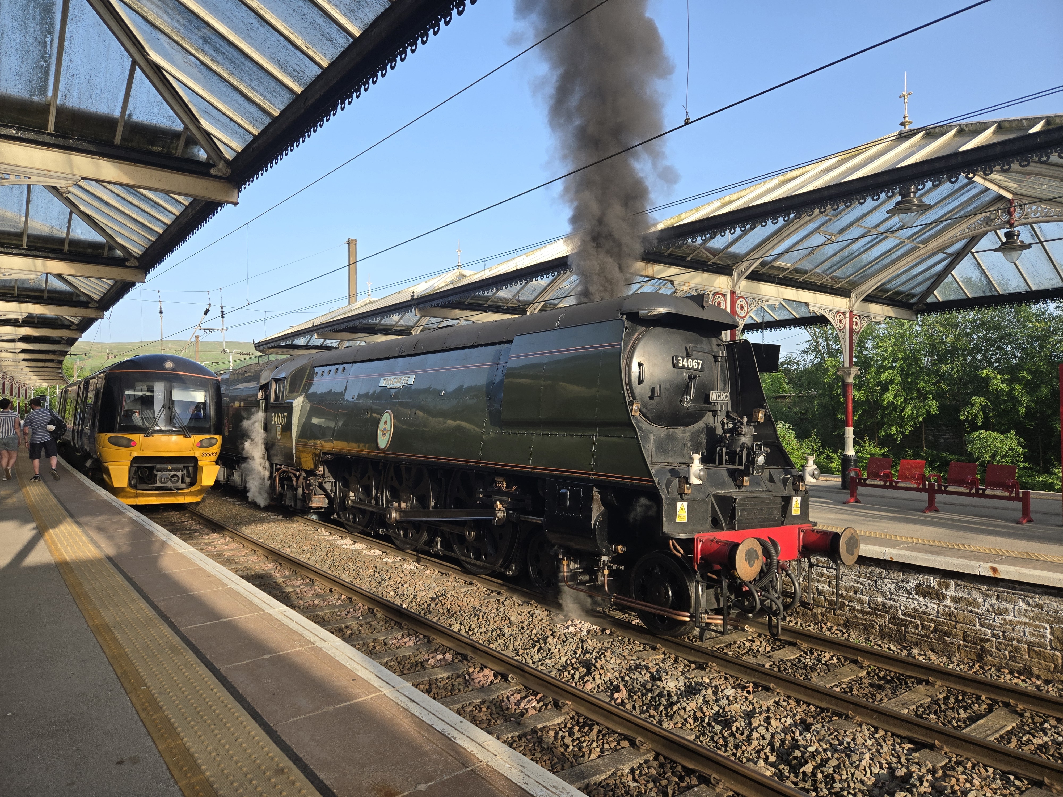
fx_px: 706
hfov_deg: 73.9
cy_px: 398
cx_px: 532
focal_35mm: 23
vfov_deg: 58.9
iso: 80
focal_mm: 5.4
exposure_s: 1/1677
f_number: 1.8
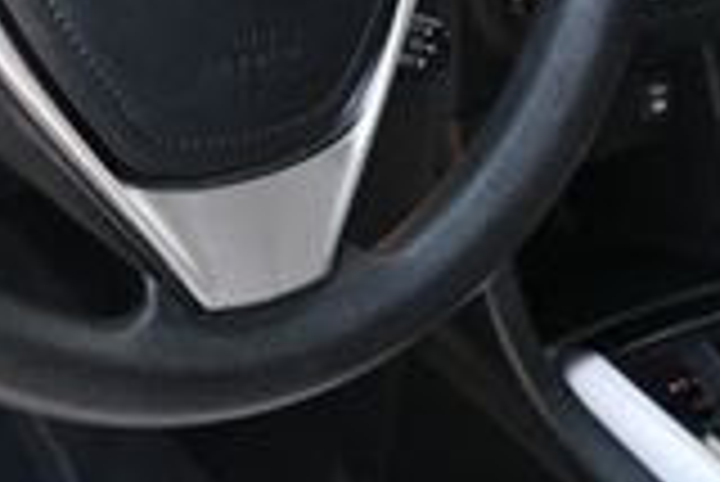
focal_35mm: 120
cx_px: 234
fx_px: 2402
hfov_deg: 17.0
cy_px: 77
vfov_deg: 11.4
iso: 450
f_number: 3.8
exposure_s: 1/125
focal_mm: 20
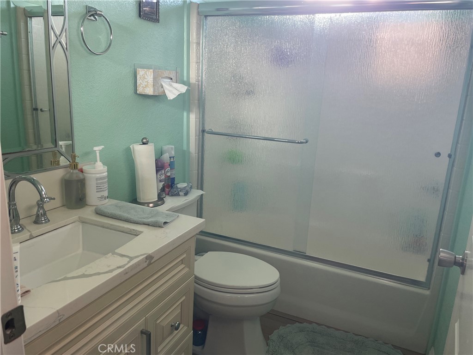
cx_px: 236
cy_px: 178
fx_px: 355
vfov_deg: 53.1
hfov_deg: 67.3
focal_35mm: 26
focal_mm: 4.2
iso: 64
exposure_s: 1/121
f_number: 1.6
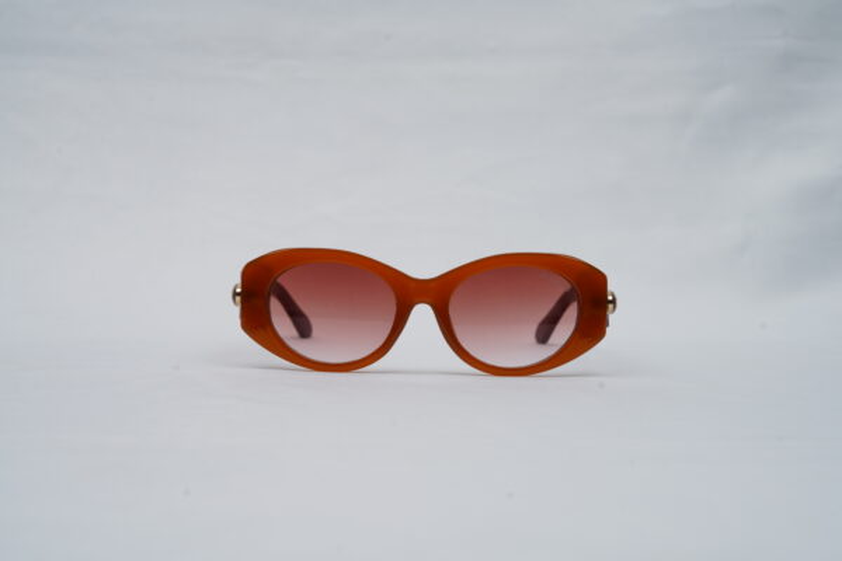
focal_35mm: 50
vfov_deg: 27.0
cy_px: 280
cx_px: 421
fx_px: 1169
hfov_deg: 39.6
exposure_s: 1/160
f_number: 9
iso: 100
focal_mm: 50
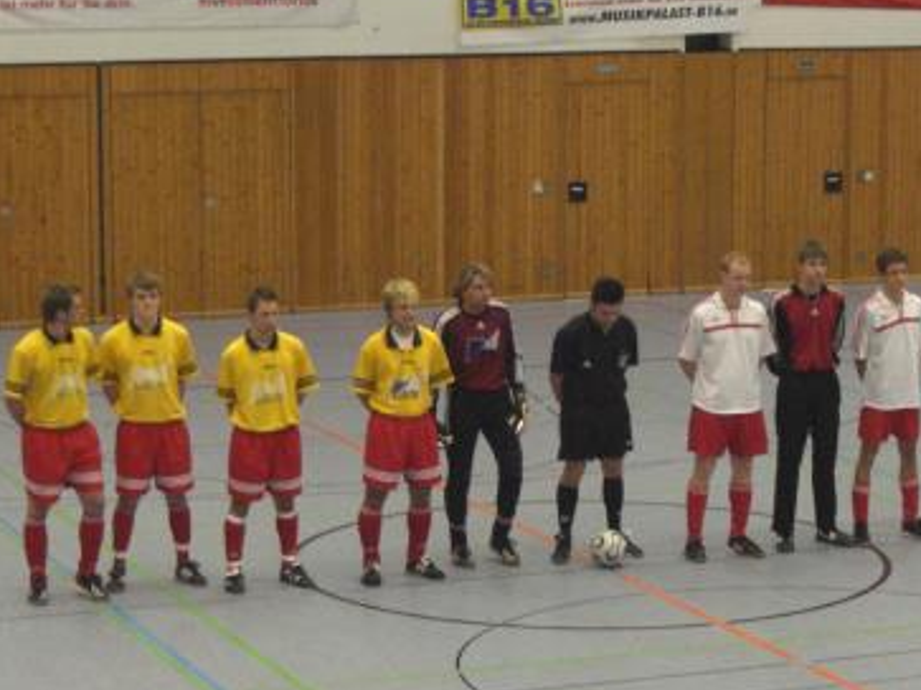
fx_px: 2394
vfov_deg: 16.4
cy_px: 383
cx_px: 584
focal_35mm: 90
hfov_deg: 21.7
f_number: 4.1
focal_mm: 11.34
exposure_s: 1/60
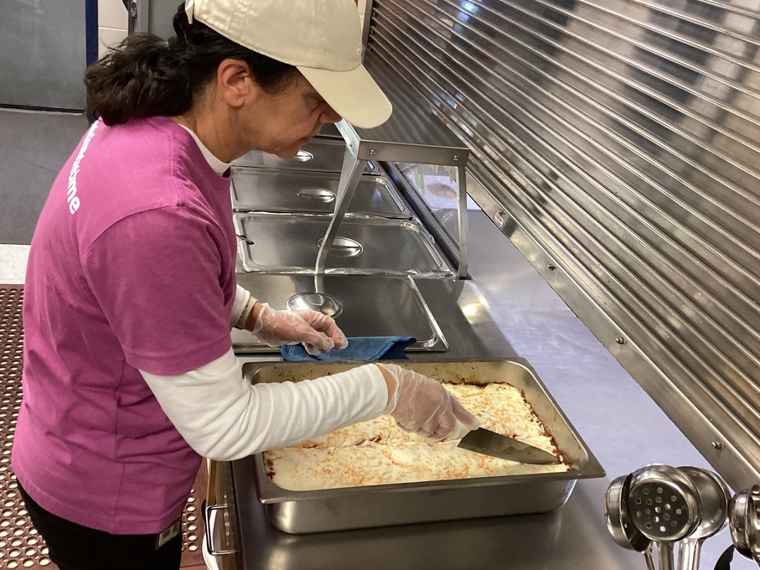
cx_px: 414
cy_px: 259
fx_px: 768
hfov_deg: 52.6
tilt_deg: -26.0
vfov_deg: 40.7
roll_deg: -10.7
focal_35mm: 35
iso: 200
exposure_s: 1/60
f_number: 2.4
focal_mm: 3.3
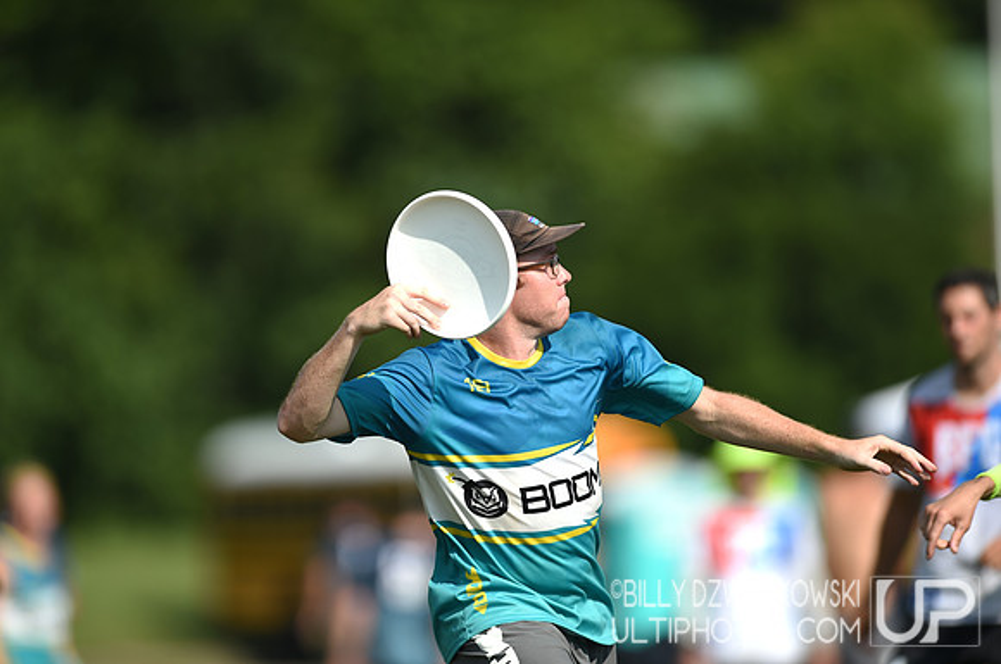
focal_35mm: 400
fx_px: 11107
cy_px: 332
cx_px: 500
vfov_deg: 3.4
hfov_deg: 5.2
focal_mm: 400
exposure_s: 1/1000
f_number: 2.8
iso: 50
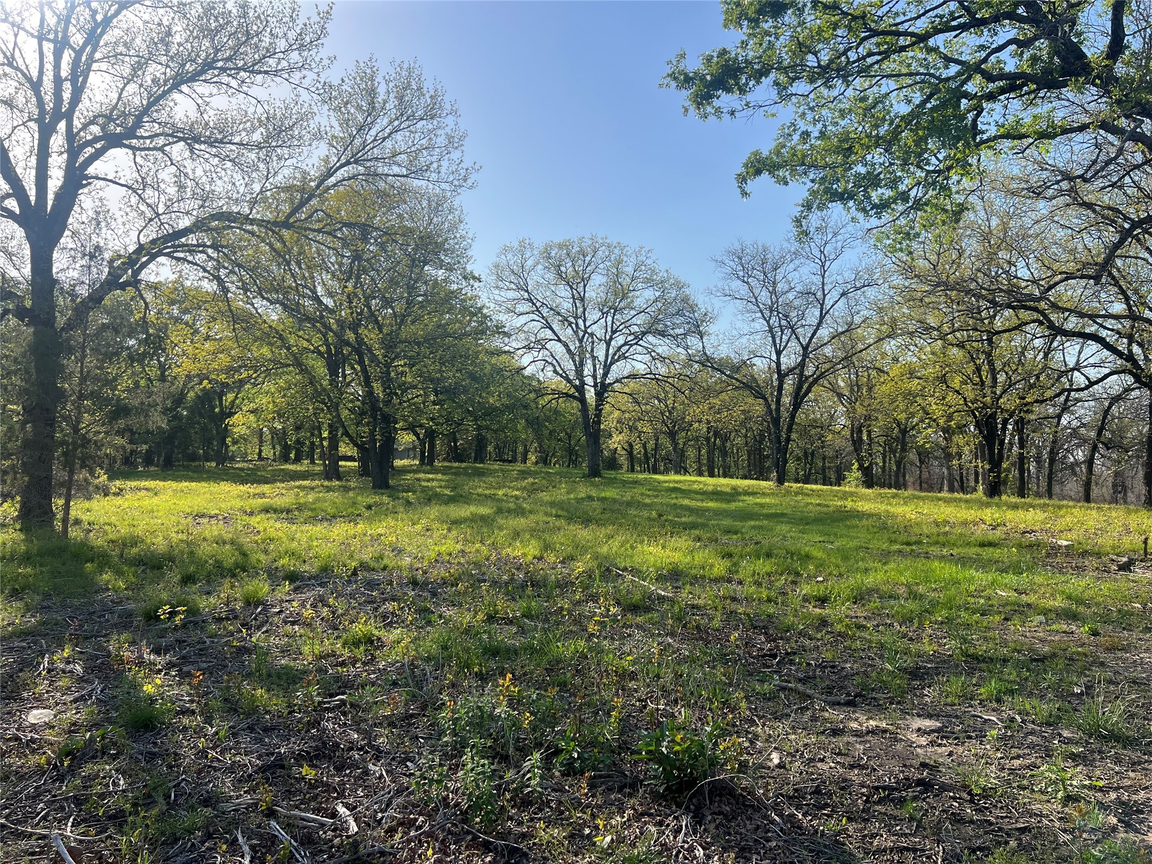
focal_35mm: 26
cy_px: 432
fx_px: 865
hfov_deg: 67.3
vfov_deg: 53.1
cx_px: 576
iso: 50
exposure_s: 1/3165
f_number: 1.5
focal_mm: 5.7
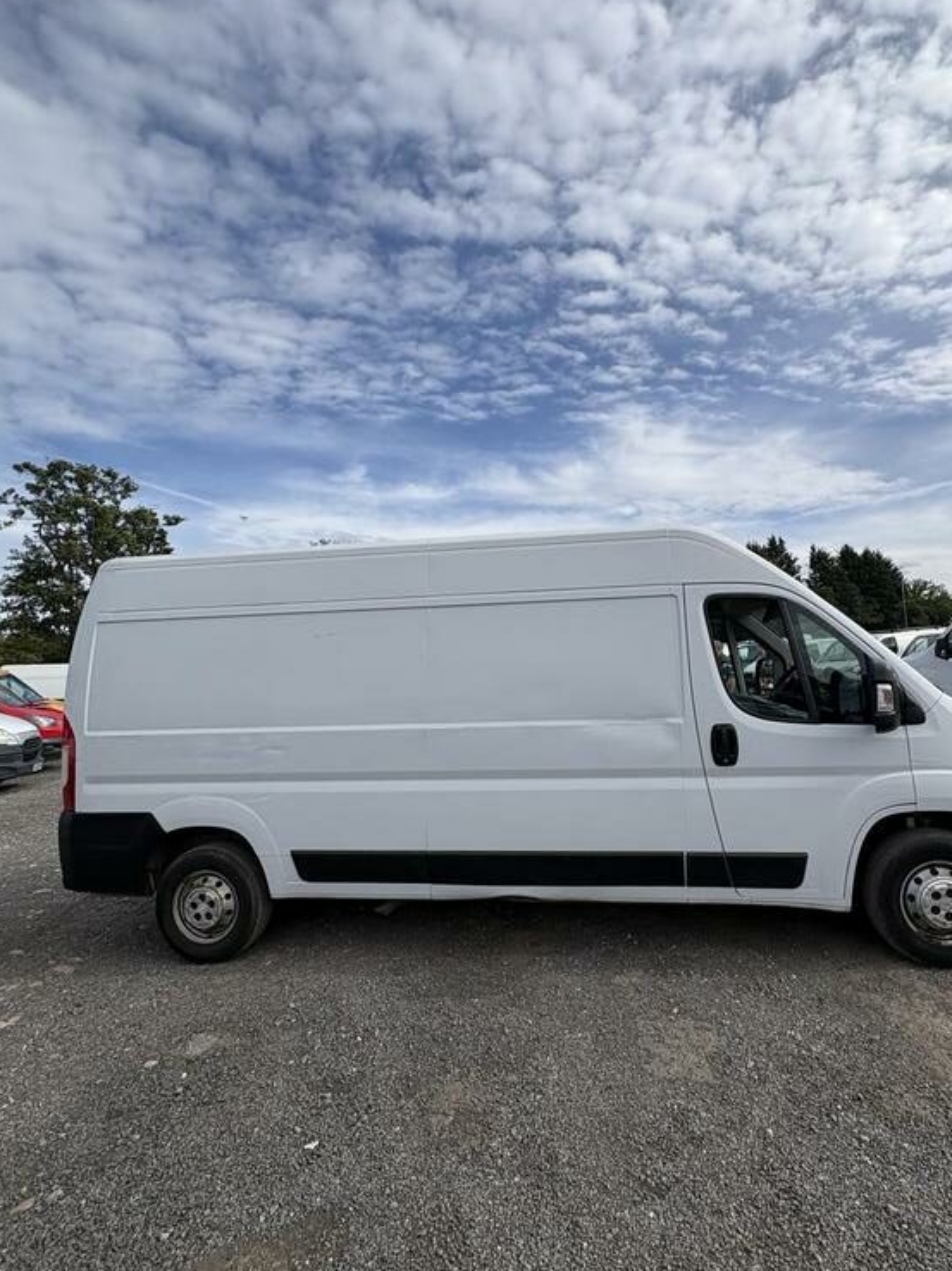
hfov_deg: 74.3
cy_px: 613
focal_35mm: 17
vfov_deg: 91.0
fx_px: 624
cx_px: 542
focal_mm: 2.22
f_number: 2.2
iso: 50
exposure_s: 1/2494
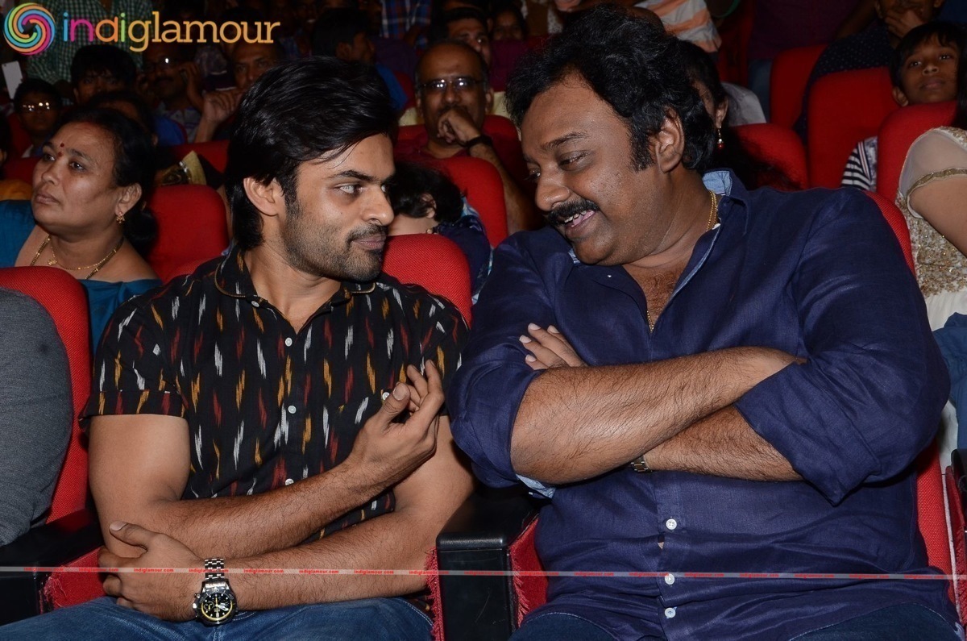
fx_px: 1689
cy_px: 320
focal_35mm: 63
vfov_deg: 21.5
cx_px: 484
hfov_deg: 32.0
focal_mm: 42
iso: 640
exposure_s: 1/125
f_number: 8
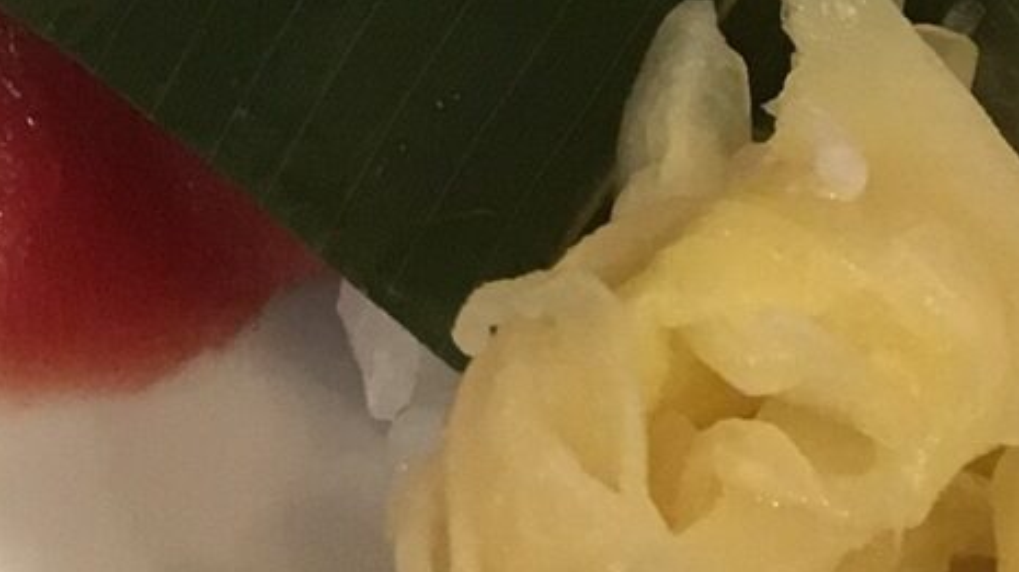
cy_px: -1595
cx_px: 1216
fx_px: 4699
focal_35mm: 174
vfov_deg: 6.0
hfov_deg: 12.1
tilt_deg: -71.4
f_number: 2.2
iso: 32
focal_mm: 4.15
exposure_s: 1/30
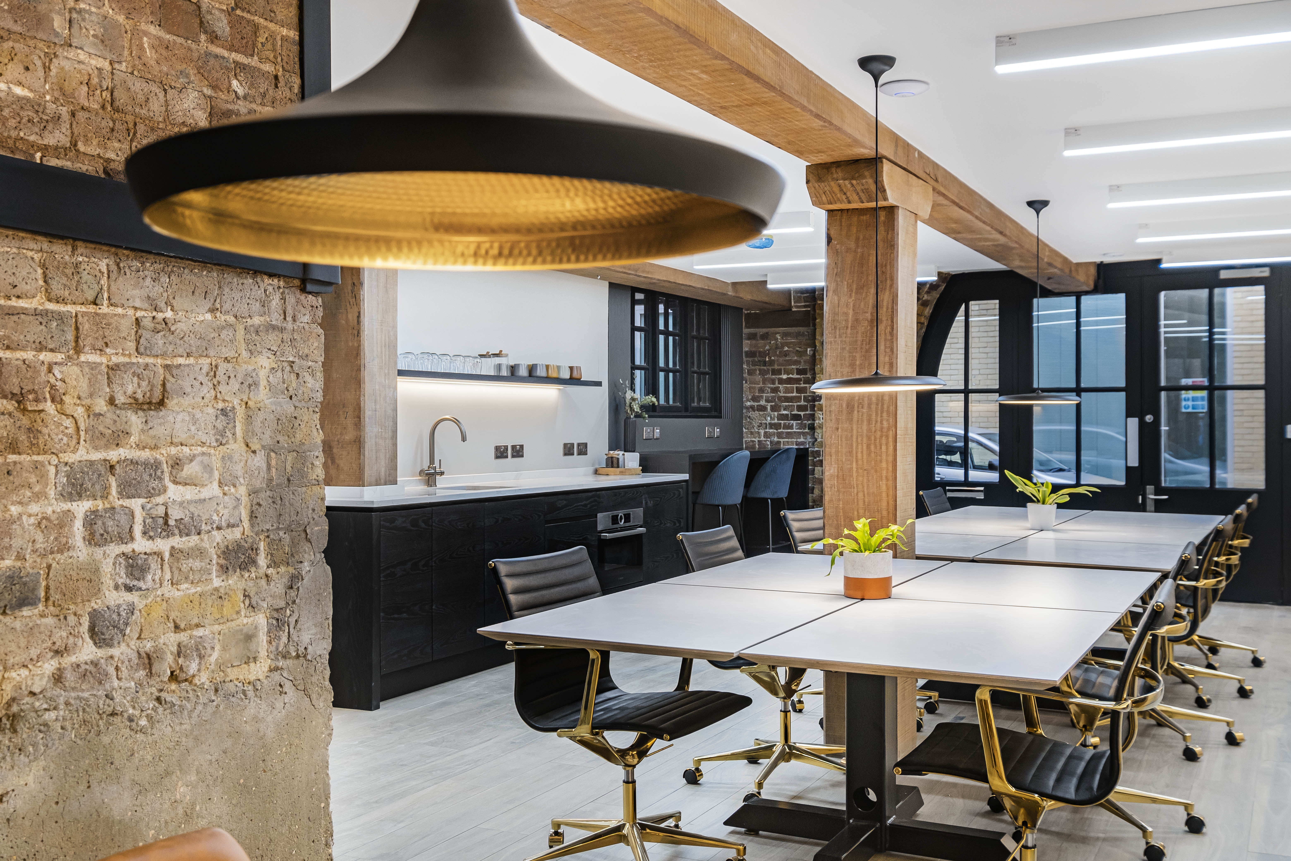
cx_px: 646
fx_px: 1291
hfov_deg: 53.1
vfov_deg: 36.9
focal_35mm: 36
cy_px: 430
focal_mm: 24
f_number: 5.6
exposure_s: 1/30
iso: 320
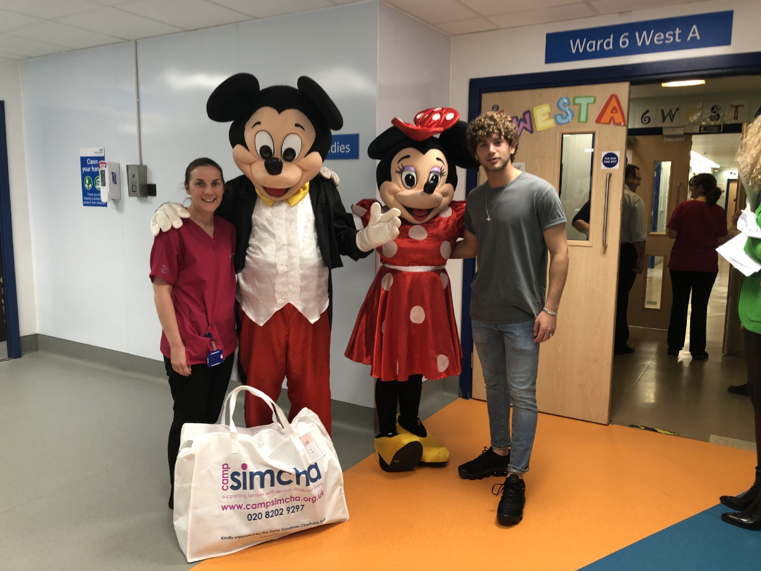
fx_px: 616
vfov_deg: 49.7
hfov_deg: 63.4
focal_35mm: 28
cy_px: 286
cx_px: 380
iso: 40
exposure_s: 1/20
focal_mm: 4
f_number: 1.8
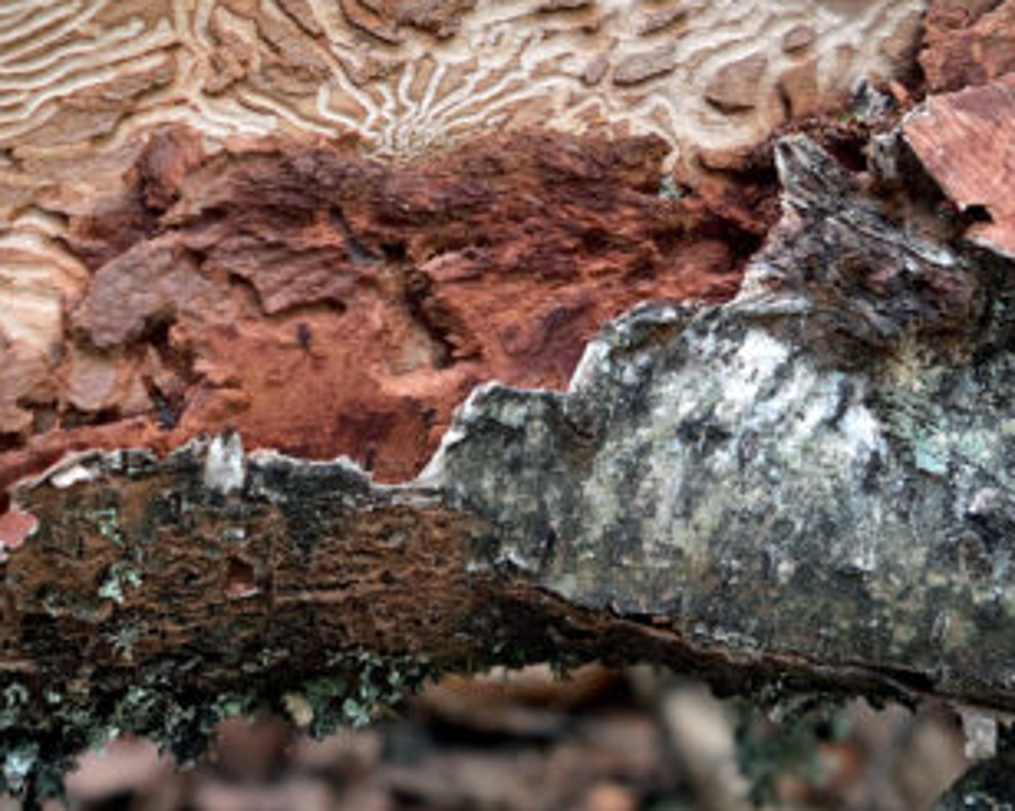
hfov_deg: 23.0
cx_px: 227
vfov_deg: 18.4
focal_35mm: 82
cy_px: 64
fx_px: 2462
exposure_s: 1/5
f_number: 4
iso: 100
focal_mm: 35
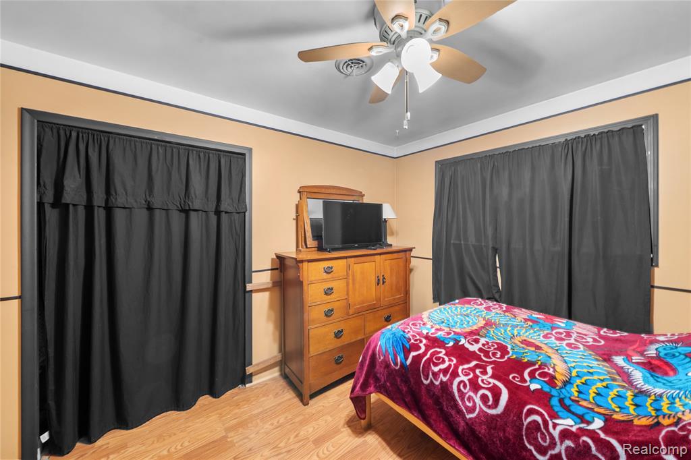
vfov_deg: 85.4
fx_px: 249
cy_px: 230
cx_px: 346
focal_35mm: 13
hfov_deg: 108.3
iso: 250
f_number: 8
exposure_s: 4
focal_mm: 13
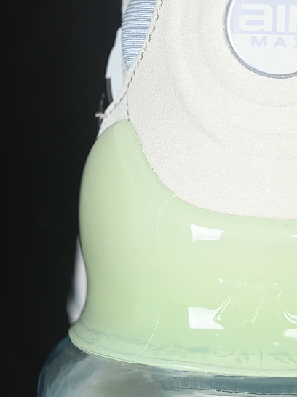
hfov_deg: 10.3
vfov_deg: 13.8
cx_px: 272
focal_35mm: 143
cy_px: 186
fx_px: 1638
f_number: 7.1
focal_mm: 50
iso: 160
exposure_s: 1/80
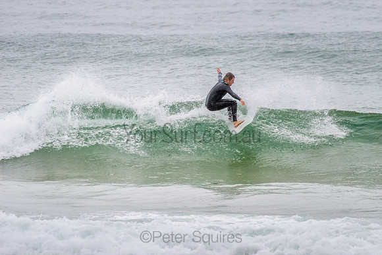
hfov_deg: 3.4
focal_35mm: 613
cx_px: 234
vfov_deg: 2.2
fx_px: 6509
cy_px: 125
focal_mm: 500
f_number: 5.6
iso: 1100
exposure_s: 1/1000
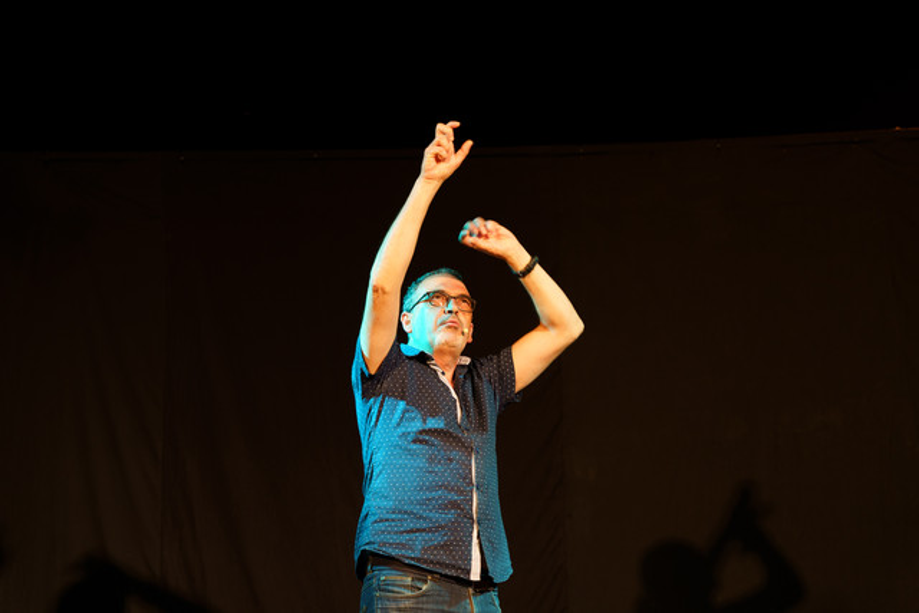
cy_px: 306
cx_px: 460
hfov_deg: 28.8
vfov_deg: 19.5
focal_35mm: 70
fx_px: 1787
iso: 640
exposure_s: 1/80
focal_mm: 70
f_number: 3.5
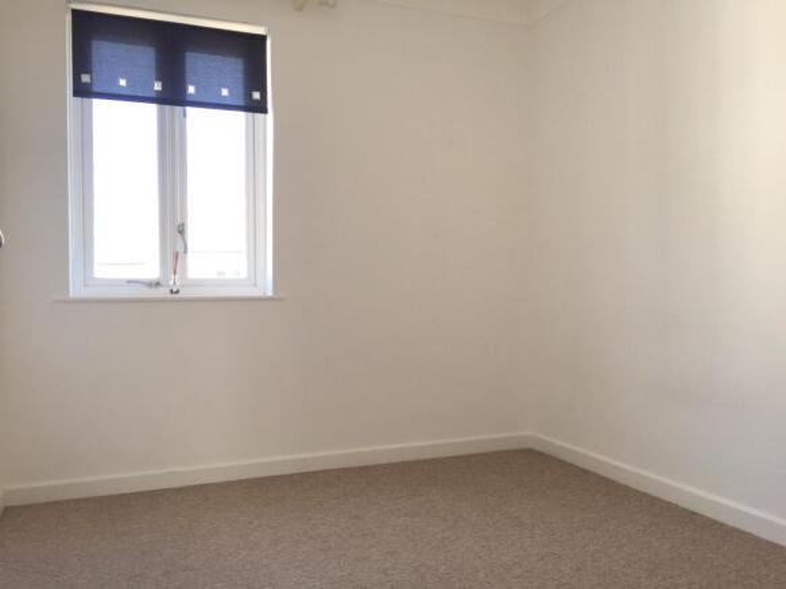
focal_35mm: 29
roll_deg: -0.6
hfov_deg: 61.7
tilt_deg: +0.7
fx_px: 658
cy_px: 294
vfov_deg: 48.2
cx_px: 393
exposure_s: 1/100
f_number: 2.2
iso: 32
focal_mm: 4.15
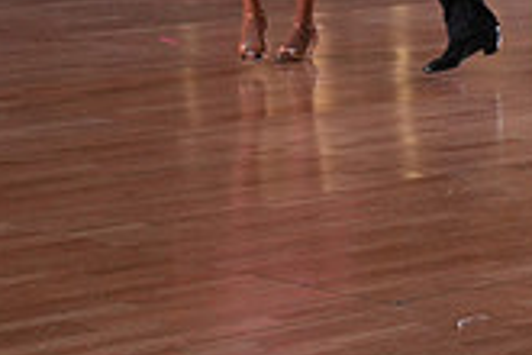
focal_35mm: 176
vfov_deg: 7.7
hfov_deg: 11.0
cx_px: 919
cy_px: -134
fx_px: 2601
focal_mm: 50
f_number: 5.6
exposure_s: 1/400
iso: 1600
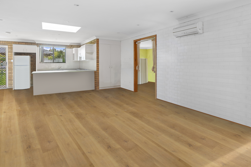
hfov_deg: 82.9
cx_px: 152
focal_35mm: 20
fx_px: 139
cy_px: 68
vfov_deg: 61.5
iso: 400
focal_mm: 16
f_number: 7.1
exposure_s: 1/8
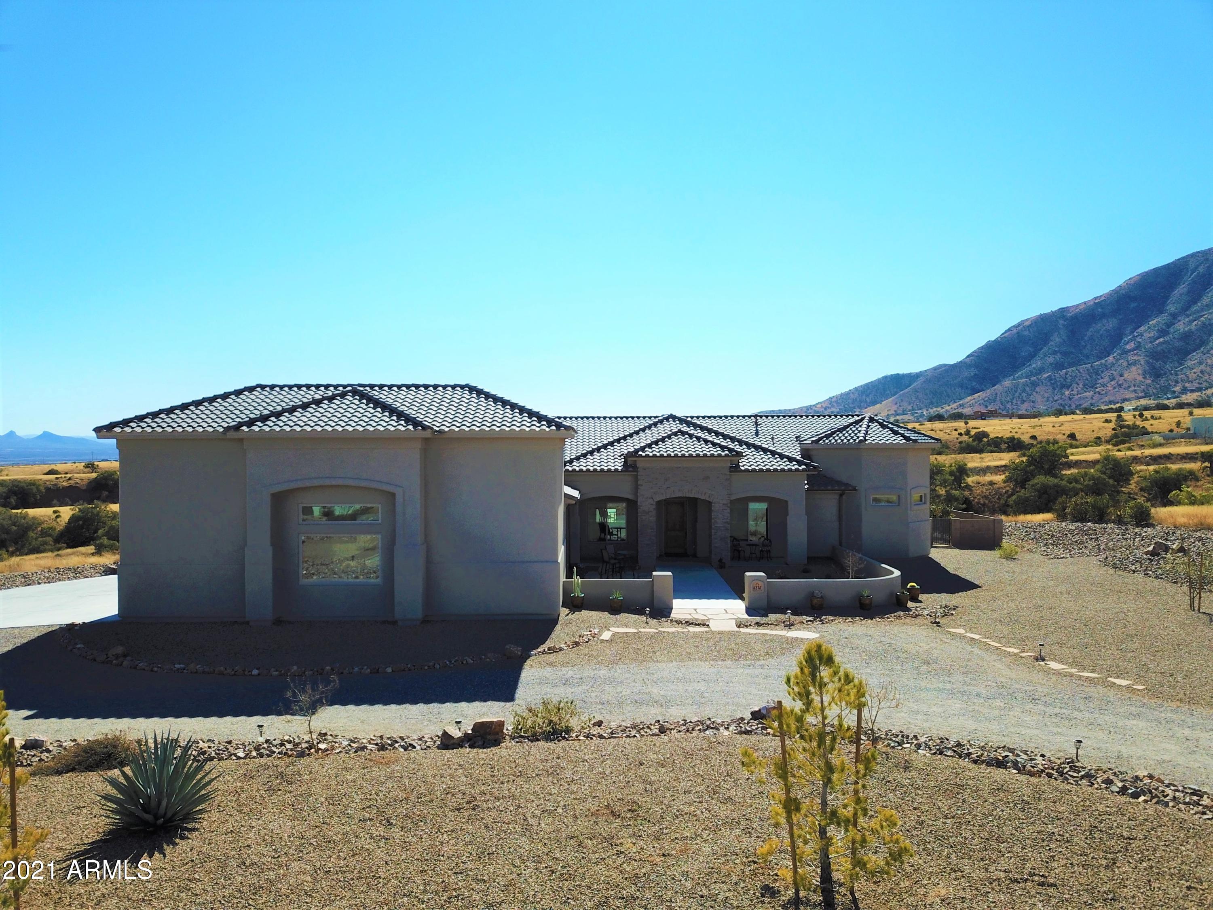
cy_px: 455
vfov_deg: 53.1
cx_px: 606
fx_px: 911
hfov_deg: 67.3
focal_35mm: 26
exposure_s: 1/1812
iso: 100
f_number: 2.2
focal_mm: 4.73
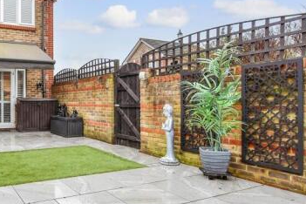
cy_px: 102
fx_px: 238
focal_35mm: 28
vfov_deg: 46.4
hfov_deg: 59.8
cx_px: 57
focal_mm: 10
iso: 160
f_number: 8
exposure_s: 1/25
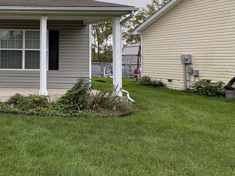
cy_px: 51
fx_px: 258
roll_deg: -0.5
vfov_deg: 37.1
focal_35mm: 38
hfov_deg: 35.2
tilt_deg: +2.0
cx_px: -65
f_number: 2.2
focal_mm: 2.22
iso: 64
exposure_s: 1/379
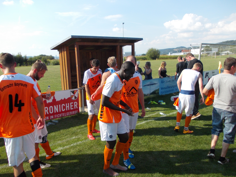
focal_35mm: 28
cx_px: 118
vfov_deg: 49.7
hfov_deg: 63.4
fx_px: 191
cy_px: 88
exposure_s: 1/160
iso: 80
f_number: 5.4
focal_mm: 4
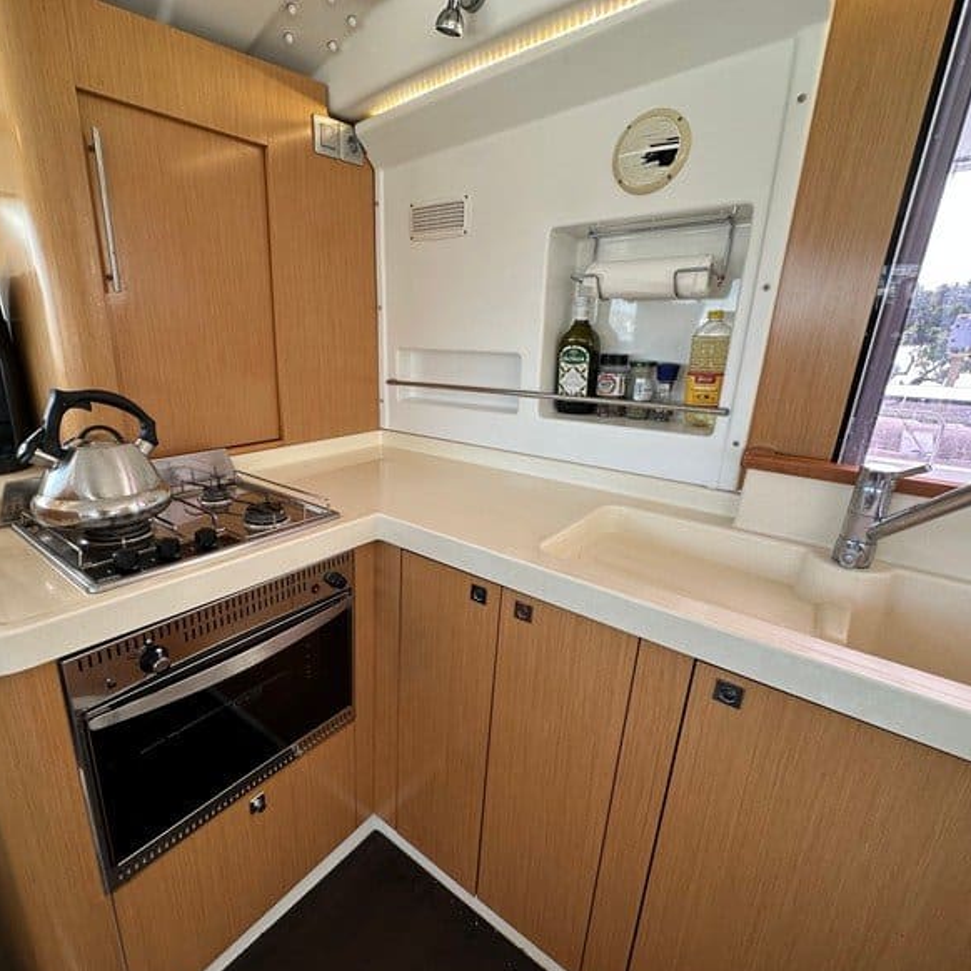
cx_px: 410
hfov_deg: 83.4
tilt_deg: -18.1
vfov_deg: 83.9
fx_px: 540
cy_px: 499
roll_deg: -1.8
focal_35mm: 17
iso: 64
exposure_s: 1/99
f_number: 2.2
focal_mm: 2.22
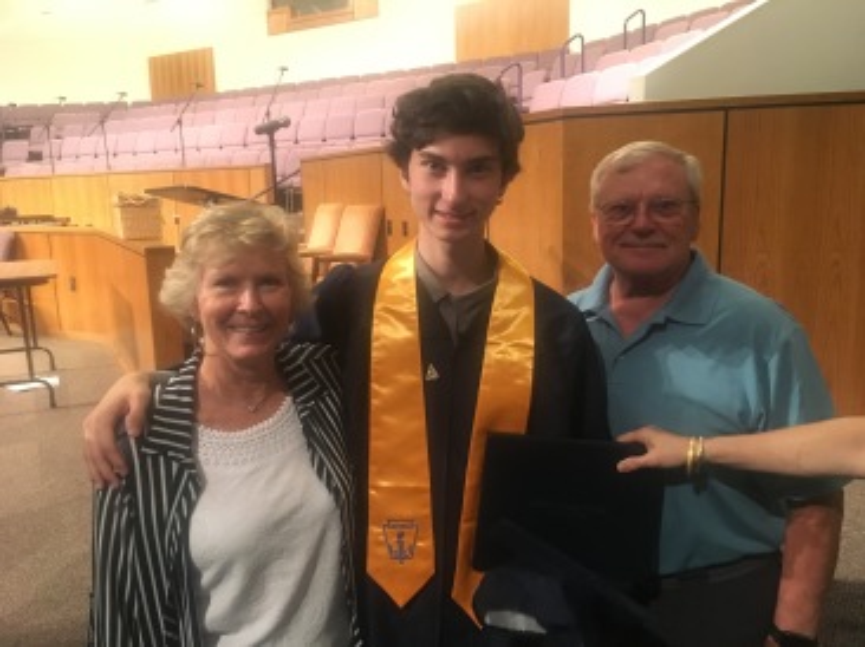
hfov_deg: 61.7
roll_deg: +1.7
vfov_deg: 48.2
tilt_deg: -10.2
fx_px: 724
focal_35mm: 29
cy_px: 324
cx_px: 432
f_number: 2.2
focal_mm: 4.15
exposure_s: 1/15
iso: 250
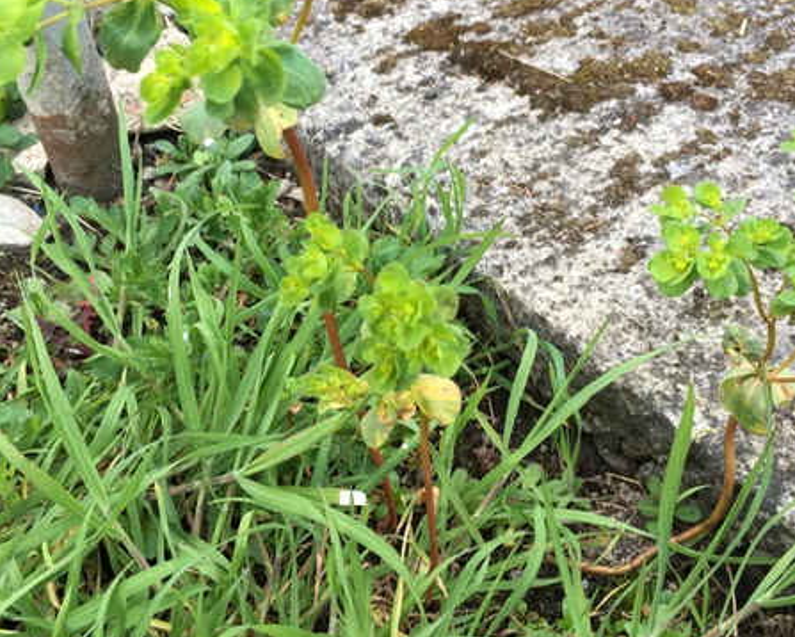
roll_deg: +0.2
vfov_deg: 39.0
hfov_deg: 47.9
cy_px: 251
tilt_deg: -39.6
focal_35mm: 38
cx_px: 398
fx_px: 894
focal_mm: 4.15
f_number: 2.2
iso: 32
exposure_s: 1/50
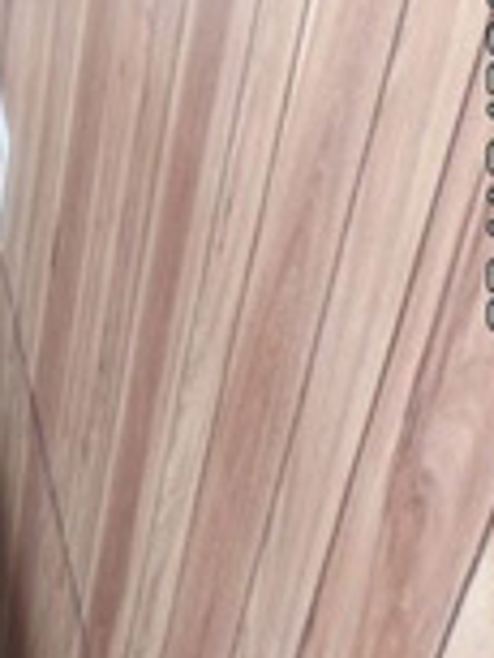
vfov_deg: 26.7
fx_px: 1368
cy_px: 473
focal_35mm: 72
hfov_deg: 19.0
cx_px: -146
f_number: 2.8
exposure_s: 1/30
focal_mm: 4.1
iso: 400
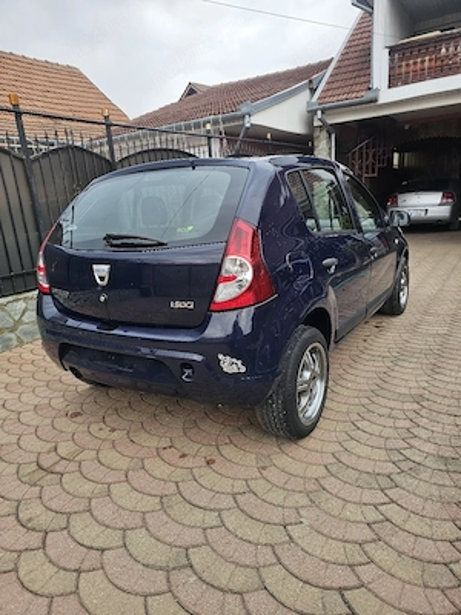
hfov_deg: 58.9
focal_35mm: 23
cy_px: 308
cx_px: 230
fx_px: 408
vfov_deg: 73.9
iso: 40
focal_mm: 6.3
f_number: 1.7
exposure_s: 1/101
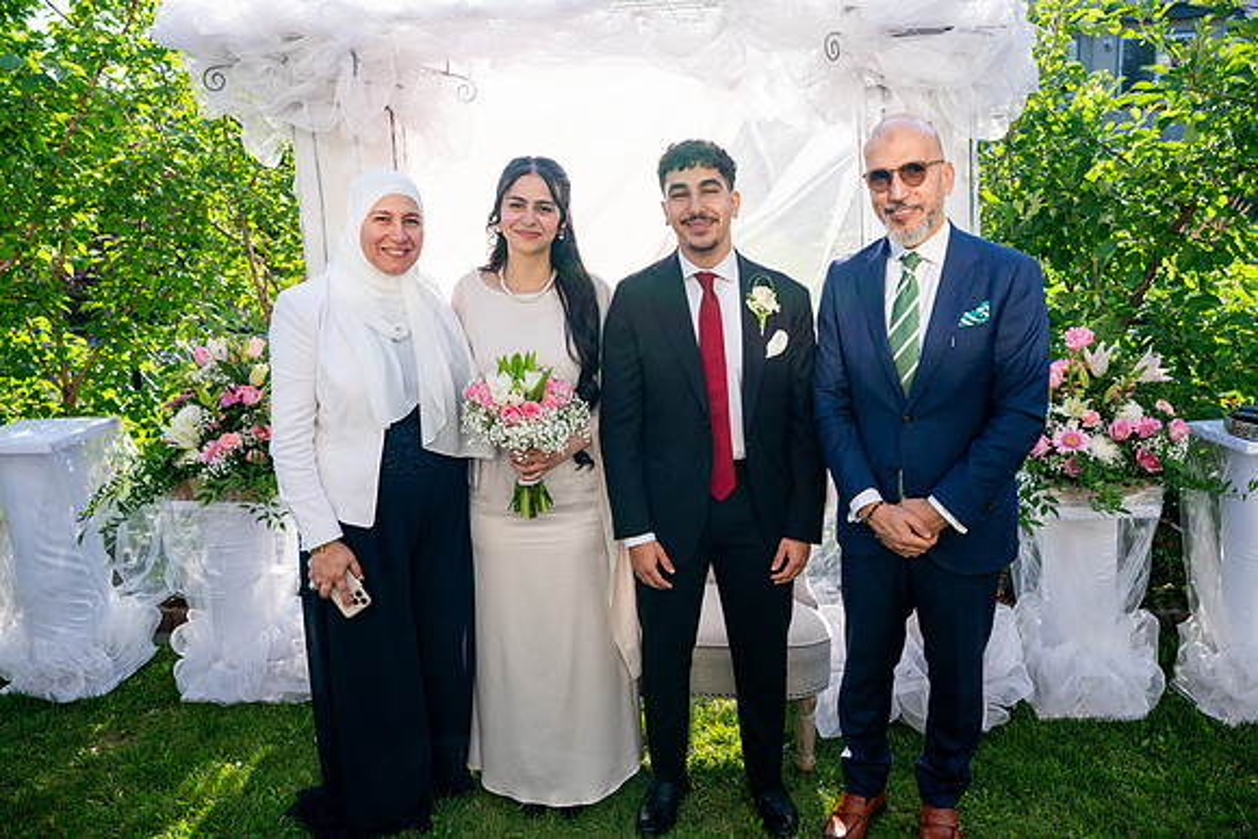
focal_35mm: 28
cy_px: 420
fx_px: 979
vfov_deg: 46.4
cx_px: 629
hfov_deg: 65.5
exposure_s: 1/640
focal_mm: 28
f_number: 3.5
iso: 200
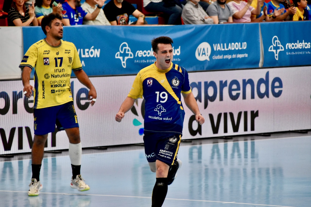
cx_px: 156
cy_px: 104
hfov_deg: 6.9
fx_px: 2592
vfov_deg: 4.6
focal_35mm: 300
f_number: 6.3
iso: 2500
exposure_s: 1/800
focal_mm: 200
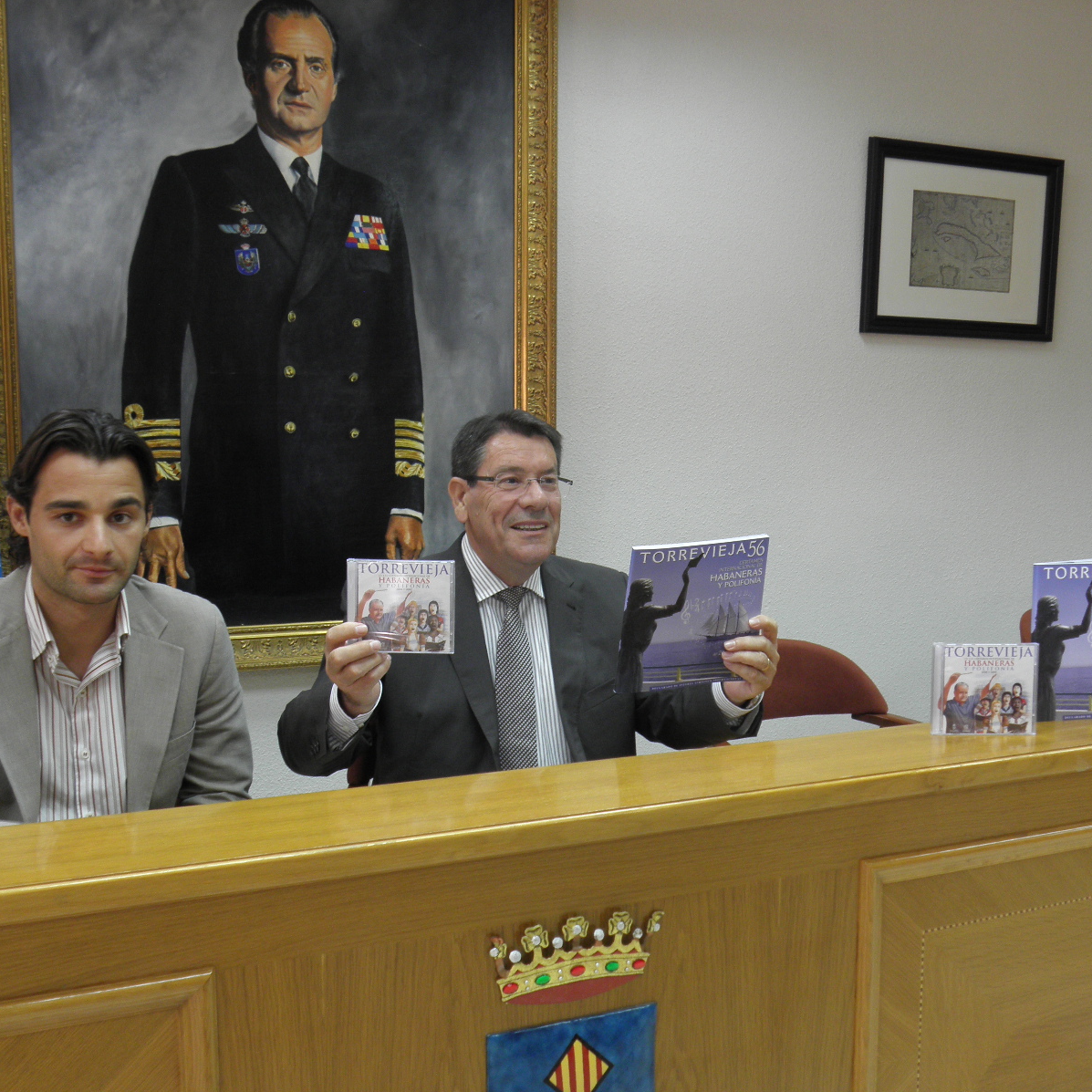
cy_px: 546
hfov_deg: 42.8
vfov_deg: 42.8
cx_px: 485
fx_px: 1392
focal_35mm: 39
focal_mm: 5.9
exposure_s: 1/20
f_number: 3
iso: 125
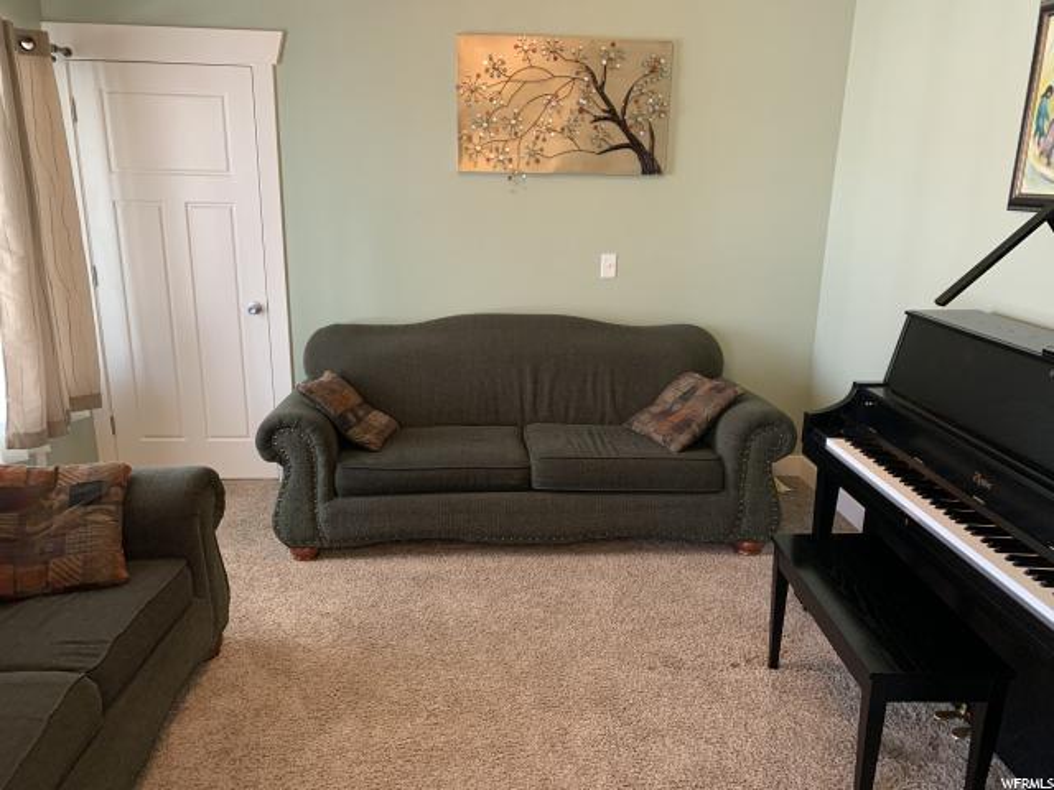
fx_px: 792
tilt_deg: -16.0
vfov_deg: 53.1
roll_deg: -1.2
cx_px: 527
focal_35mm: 26
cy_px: 395
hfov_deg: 67.3
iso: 160
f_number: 1.8
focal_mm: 4.25
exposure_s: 1/60
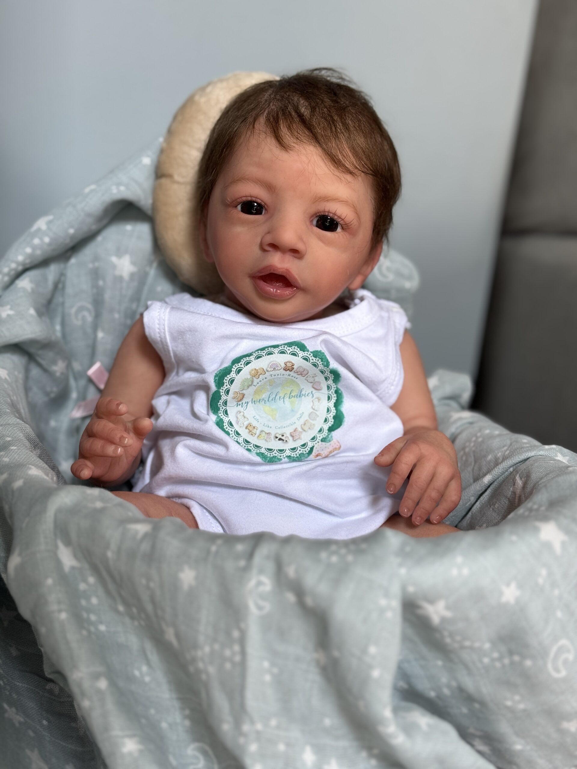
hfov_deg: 30.3
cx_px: 288
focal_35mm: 48
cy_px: 384
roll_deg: -6.7
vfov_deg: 39.7
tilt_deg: -16.3
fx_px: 1067
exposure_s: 1/60
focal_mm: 6.76
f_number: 1.78
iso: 64
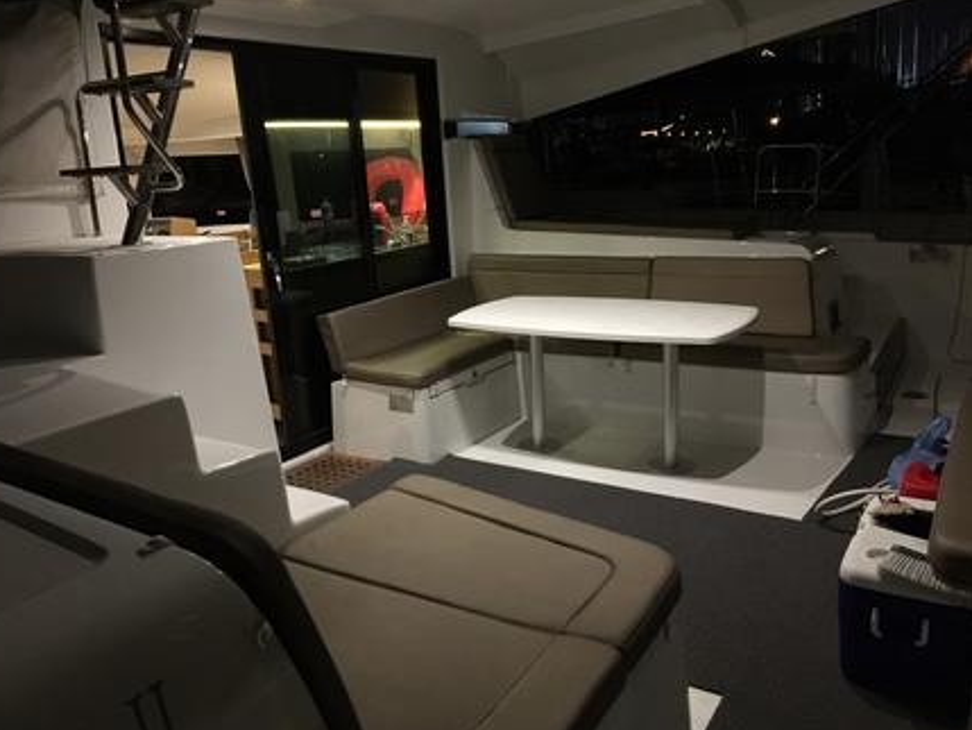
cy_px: 368
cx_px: 471
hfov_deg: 59.9
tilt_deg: -12.3
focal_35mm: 30
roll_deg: +3.1
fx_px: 843
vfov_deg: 46.8
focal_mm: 4.15
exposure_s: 1/8
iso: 200
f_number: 2.2
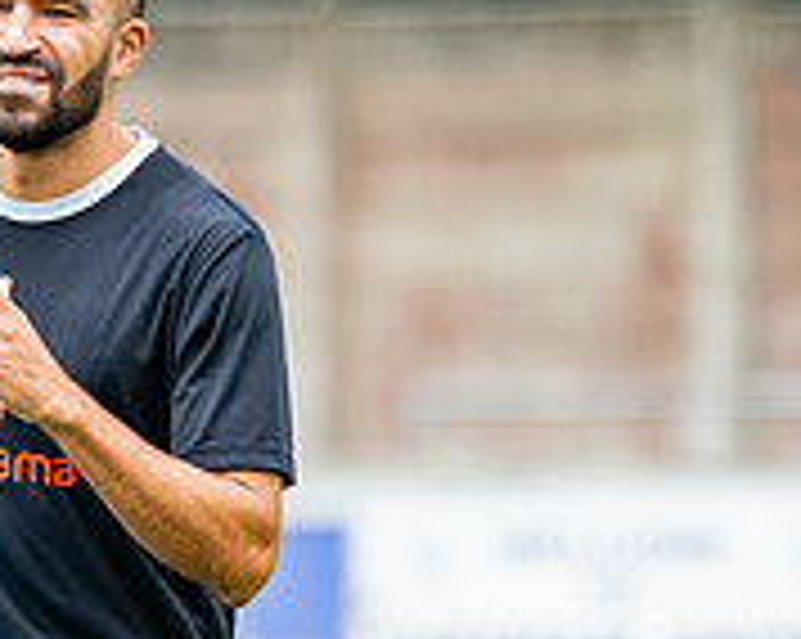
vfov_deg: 2.1
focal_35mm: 719
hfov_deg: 2.7
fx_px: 17026
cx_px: 29
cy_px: 756
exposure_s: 1/1200
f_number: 1.8
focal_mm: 135
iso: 160
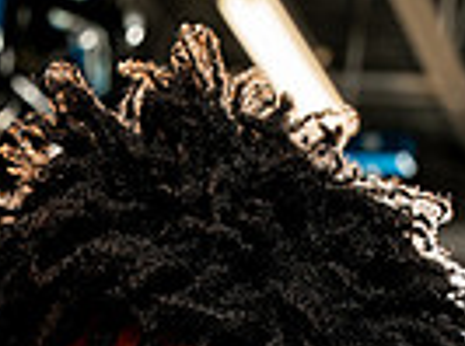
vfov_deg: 7.5
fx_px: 2492
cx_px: 21
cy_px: 755
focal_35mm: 186
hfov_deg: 10.6
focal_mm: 57
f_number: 7.1
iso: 640
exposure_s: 1/200
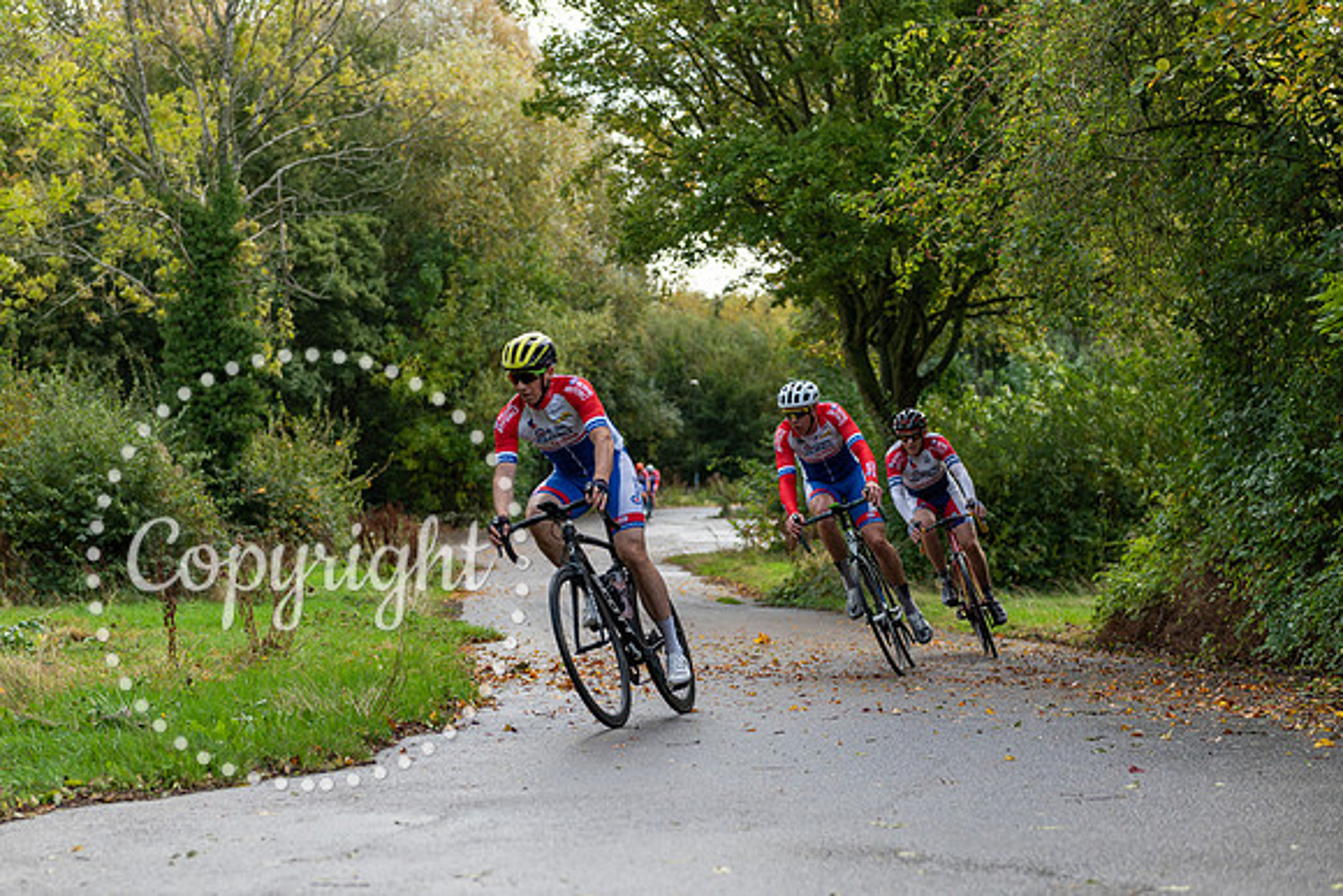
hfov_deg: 28.5
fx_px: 2640
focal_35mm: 71
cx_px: 577
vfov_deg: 19.3
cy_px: 464
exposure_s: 1/500
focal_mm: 62
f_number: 3.2
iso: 200
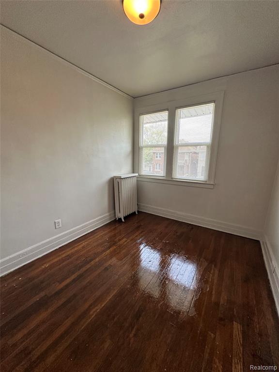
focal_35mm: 14
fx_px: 150
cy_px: 186
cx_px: 140
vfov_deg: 102.1
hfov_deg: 85.7
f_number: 2.2
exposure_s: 1/120
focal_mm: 2.22
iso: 200
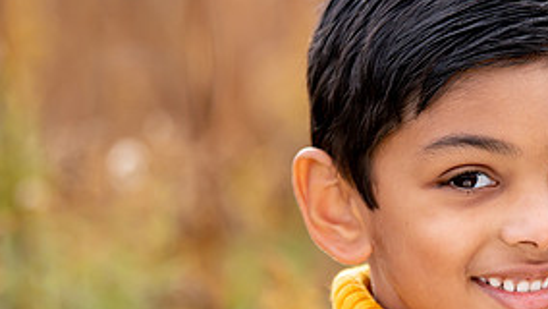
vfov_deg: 3.9
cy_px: 215
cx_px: 506
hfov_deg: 7.0
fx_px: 4492
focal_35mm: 309
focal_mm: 135
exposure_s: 1/2000
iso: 1000
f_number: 2.8
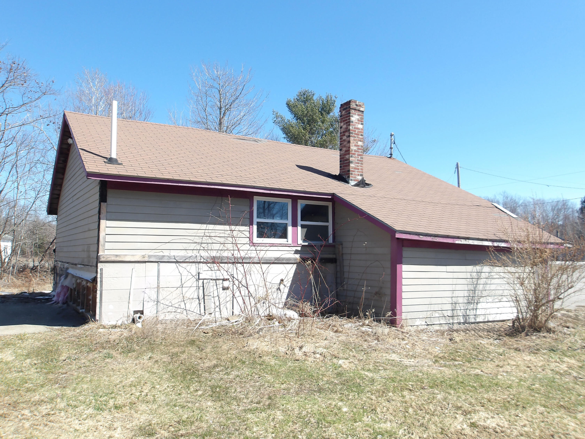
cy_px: 220
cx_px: 292
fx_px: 456
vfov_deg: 51.4
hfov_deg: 65.3
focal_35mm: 27
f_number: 10.4
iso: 100
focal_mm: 4.9
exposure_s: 1/60
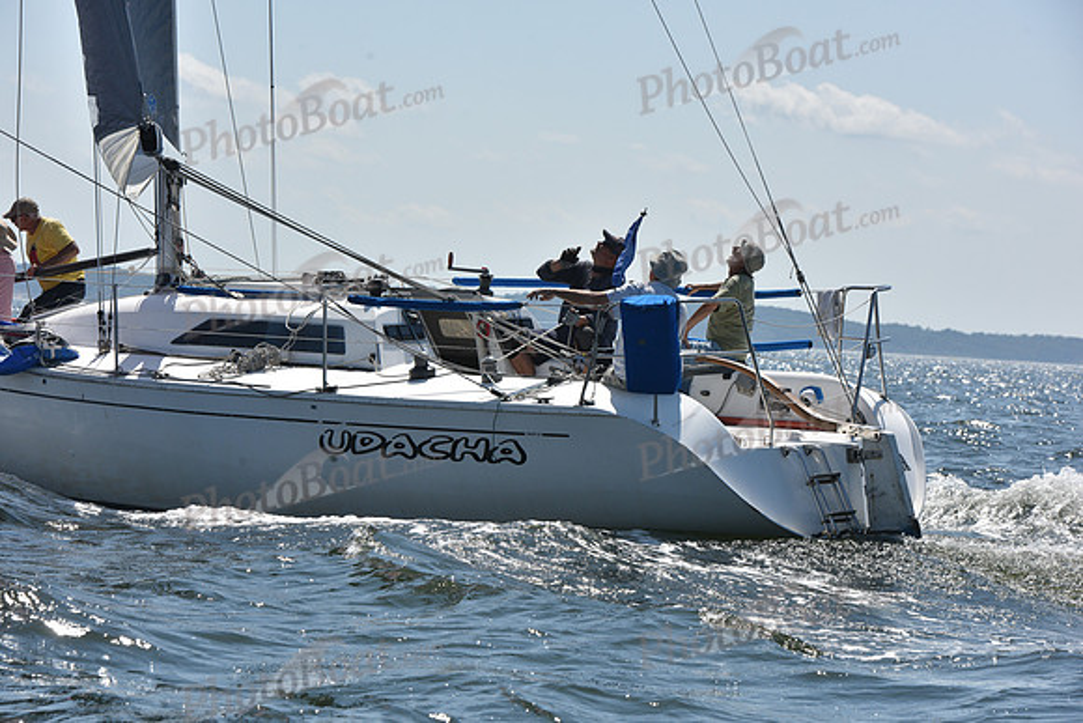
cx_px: 542
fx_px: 3671
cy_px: 362
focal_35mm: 122
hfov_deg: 16.8
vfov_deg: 11.2
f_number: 10
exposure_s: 1/1250
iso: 320
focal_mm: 122
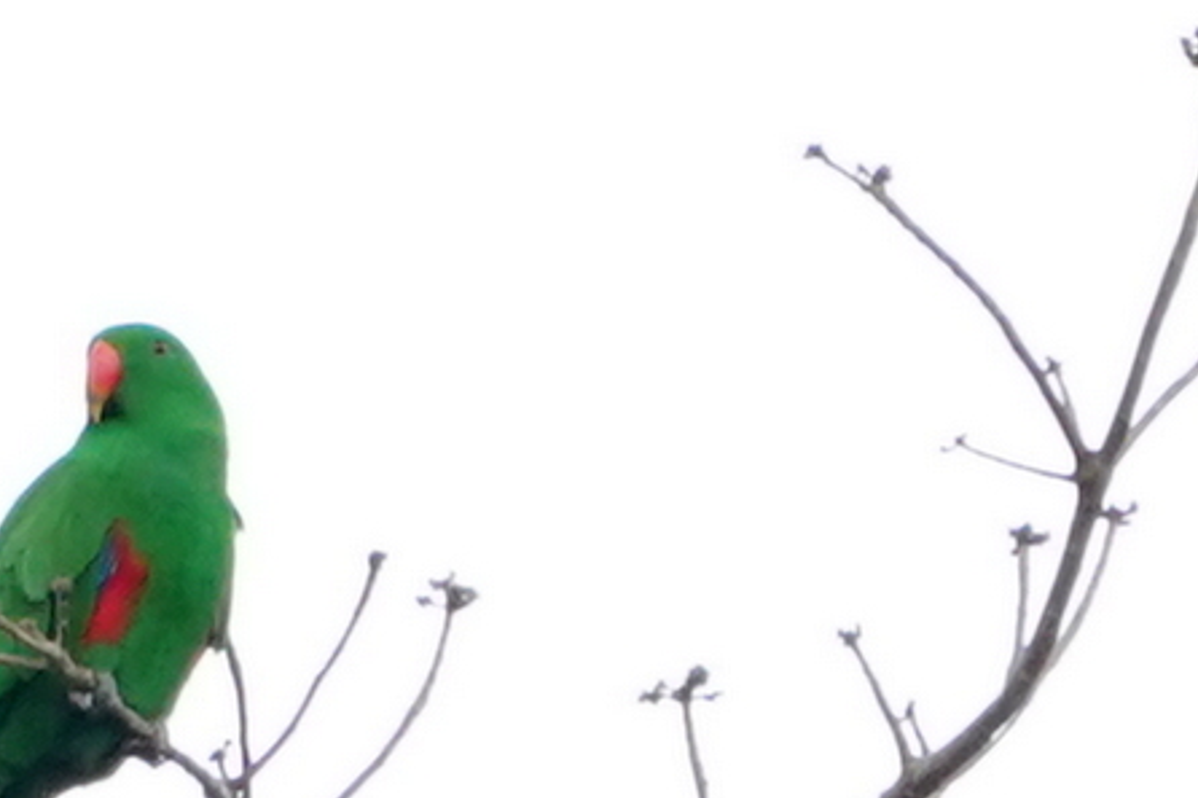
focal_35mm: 2151
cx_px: 64
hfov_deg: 1.0
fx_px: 71550
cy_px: 959
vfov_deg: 0.6
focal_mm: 600
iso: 1250
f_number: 6.3
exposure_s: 1/500
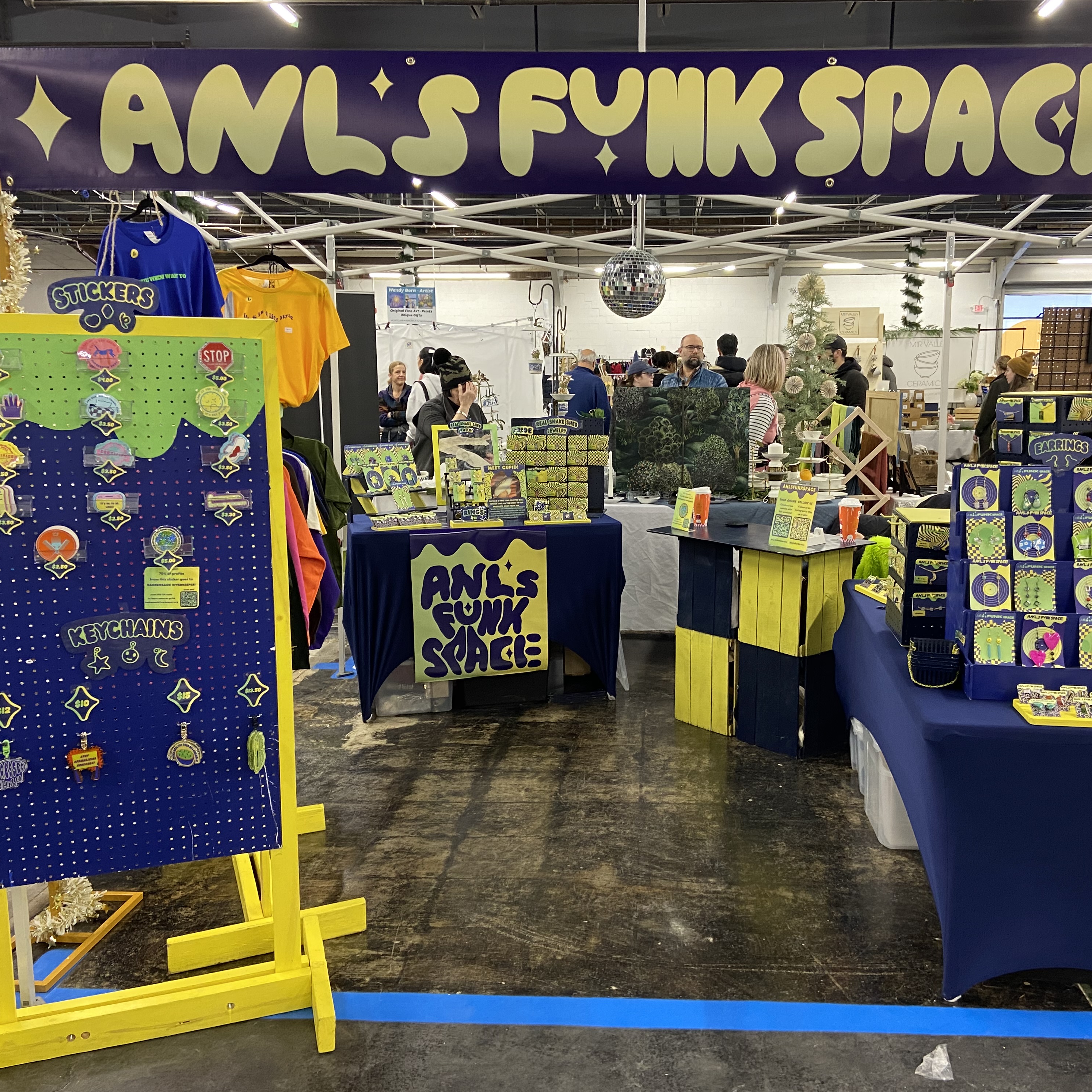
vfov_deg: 52.5
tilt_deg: -11.1
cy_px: 551
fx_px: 1106
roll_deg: -0.7
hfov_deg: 52.4
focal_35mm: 31
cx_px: 616
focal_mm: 4.25
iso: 160
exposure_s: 1/60
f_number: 1.8
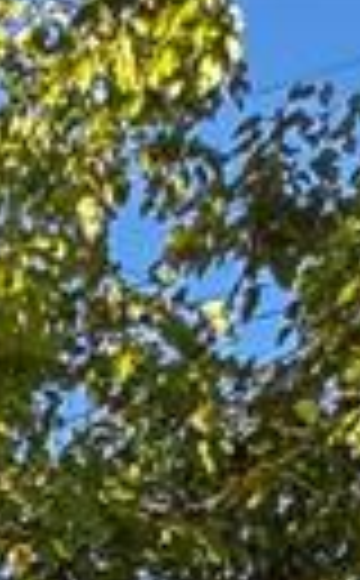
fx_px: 1863
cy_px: 1700
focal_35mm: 118
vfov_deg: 11.4
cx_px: -868
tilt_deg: -8.9
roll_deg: -0.2
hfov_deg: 8.4
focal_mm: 2.22
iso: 40
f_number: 2.2
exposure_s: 1/100
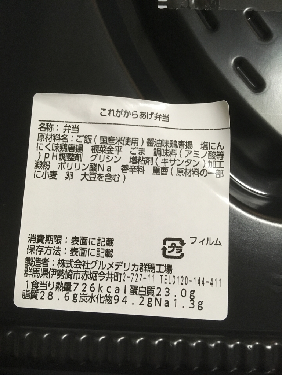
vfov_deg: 61.7
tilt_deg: -83.0
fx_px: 315
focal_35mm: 29
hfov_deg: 48.2
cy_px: 188
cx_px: 141
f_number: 2.2
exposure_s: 1/30
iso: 200
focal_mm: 4.15
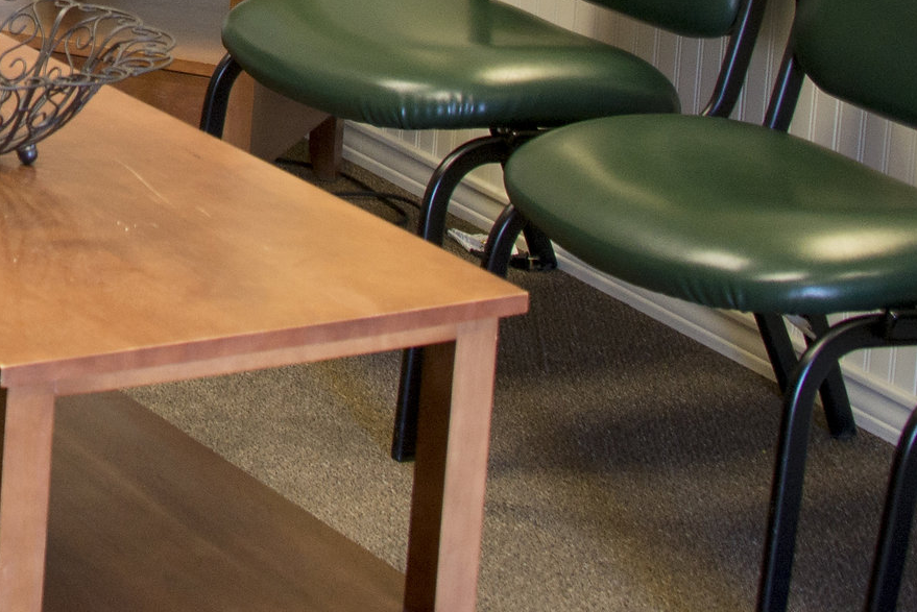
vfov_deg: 10.0
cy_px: -462
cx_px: -264
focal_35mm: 131
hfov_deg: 15.0
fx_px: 3338
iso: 400
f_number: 3.5
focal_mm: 32
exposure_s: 1/80
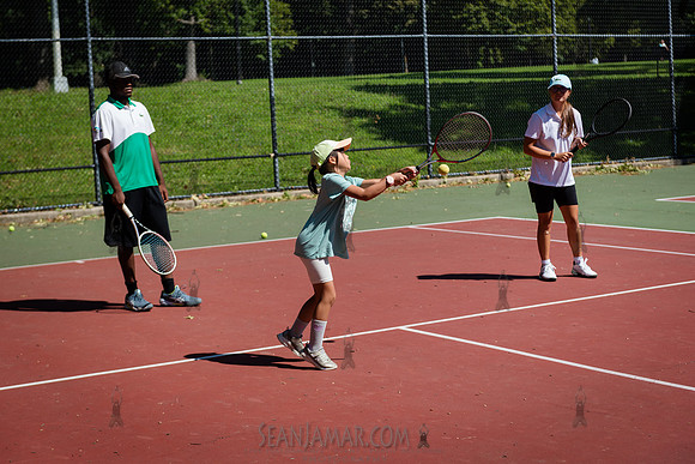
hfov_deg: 28.8
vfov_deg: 19.5
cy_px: 232
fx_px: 1352
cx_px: 348
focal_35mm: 70
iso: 200
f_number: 3.5
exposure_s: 1/2000
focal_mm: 70
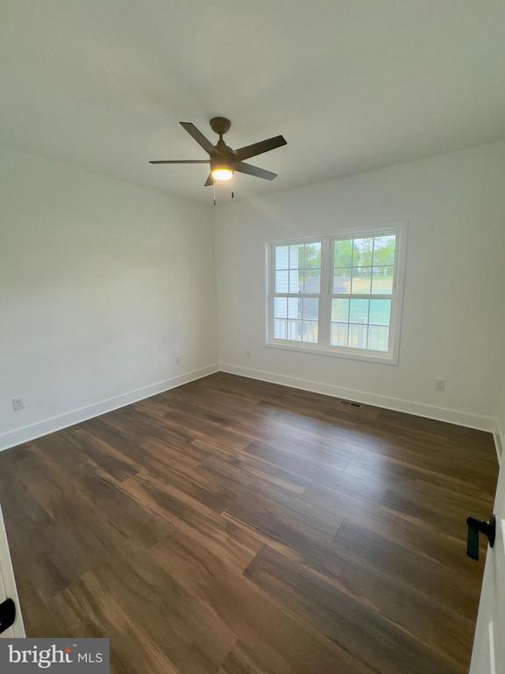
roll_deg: +2.3
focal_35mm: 14
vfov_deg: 102.1
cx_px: 252
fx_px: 272
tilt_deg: -10.5
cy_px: 337
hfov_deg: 85.7
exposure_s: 1/120
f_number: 2.2
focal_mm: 2.22
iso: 250
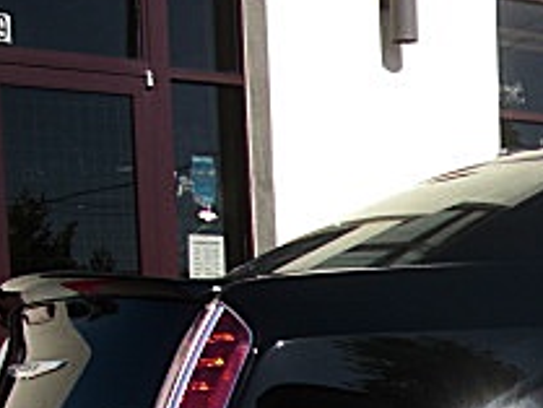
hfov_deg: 16.7
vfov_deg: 13.0
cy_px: 546
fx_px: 1726
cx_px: 743
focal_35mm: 110
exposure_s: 1/500
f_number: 2.8
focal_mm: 6.3
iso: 50
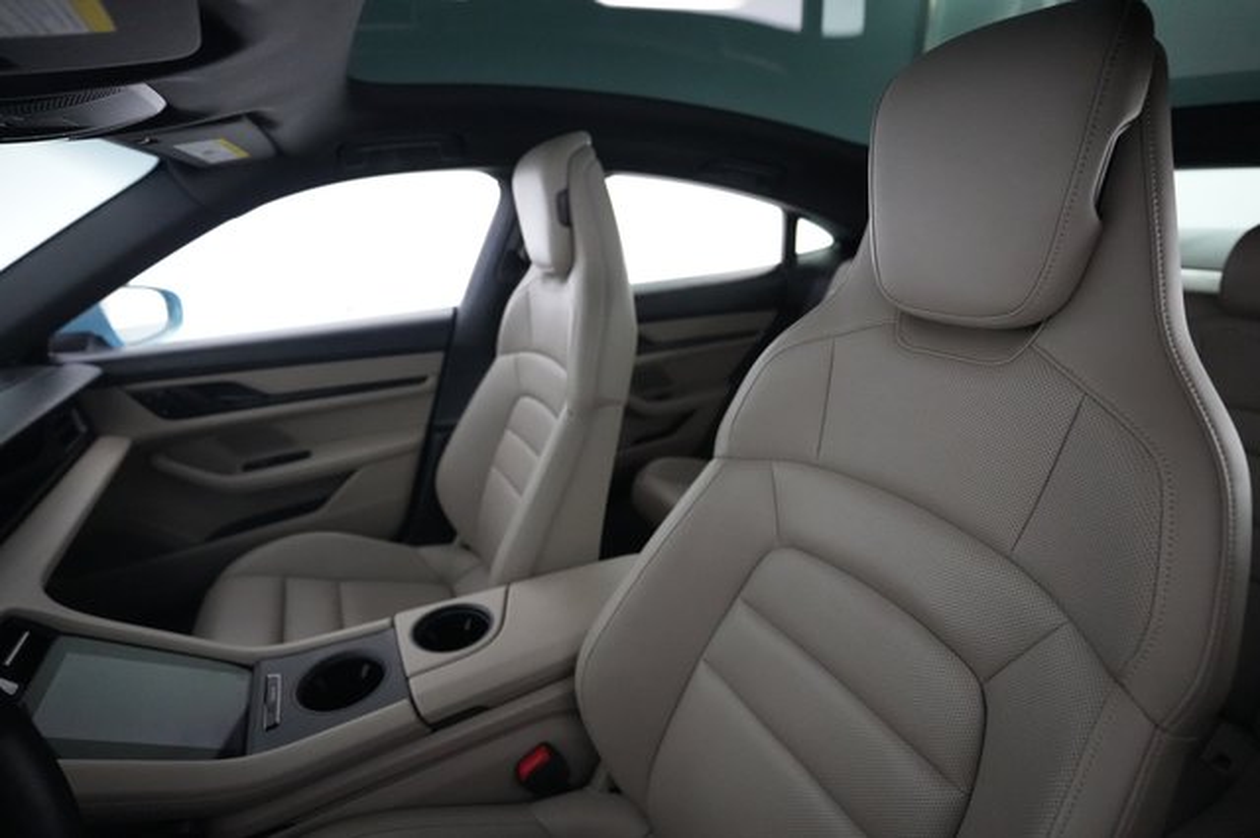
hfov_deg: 93.3
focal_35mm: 17
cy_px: 419
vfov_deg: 70.4
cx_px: 630
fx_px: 595
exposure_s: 1/160
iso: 12800
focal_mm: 17
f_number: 2.8
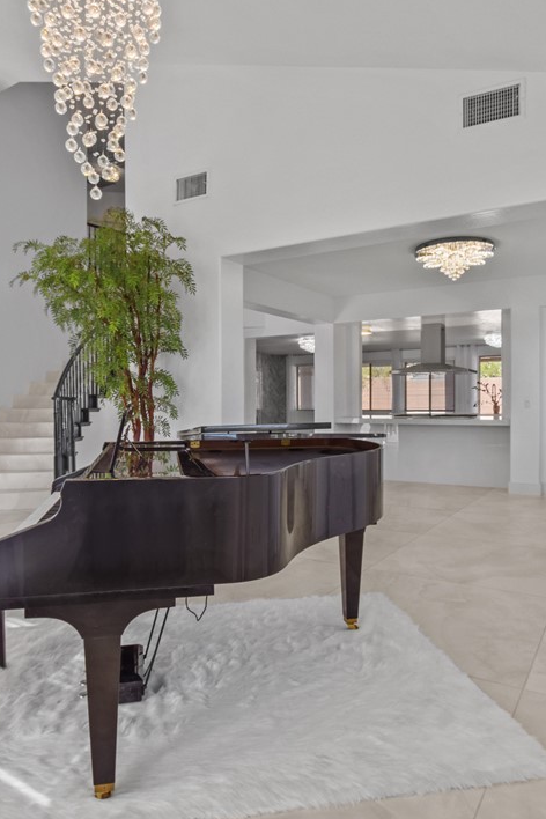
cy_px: 406
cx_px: 287
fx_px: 523
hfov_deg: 55.1
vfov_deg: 76.1
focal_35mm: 23
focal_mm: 10
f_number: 8
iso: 400
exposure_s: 1/60
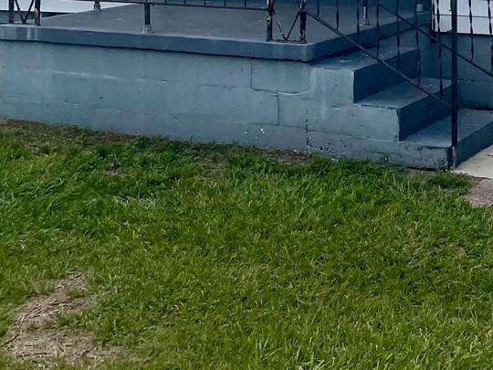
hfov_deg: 24.8
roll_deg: +0.4
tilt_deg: +3.9
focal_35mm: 77
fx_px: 1097
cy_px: -171
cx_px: 416
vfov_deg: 17.4
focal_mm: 4.2
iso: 32
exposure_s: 1/6494
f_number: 1.6
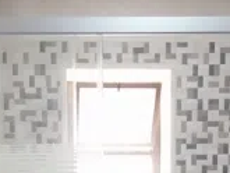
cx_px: 93
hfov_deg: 34.8
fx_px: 366
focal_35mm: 55
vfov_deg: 22.4
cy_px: 252
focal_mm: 1.3
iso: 200
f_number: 2.2
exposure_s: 1/33
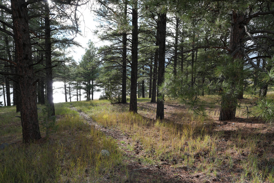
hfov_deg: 77.3
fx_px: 171
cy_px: 92
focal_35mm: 22
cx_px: 137
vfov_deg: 56.1
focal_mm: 15
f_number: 5.6
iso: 100
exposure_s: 1/125
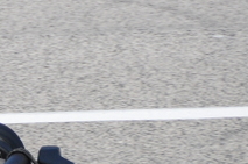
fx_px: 8427
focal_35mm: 1226
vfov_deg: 1.1
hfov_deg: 1.7
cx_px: -275
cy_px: 130
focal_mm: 170
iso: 400
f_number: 5.6
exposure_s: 1/2500
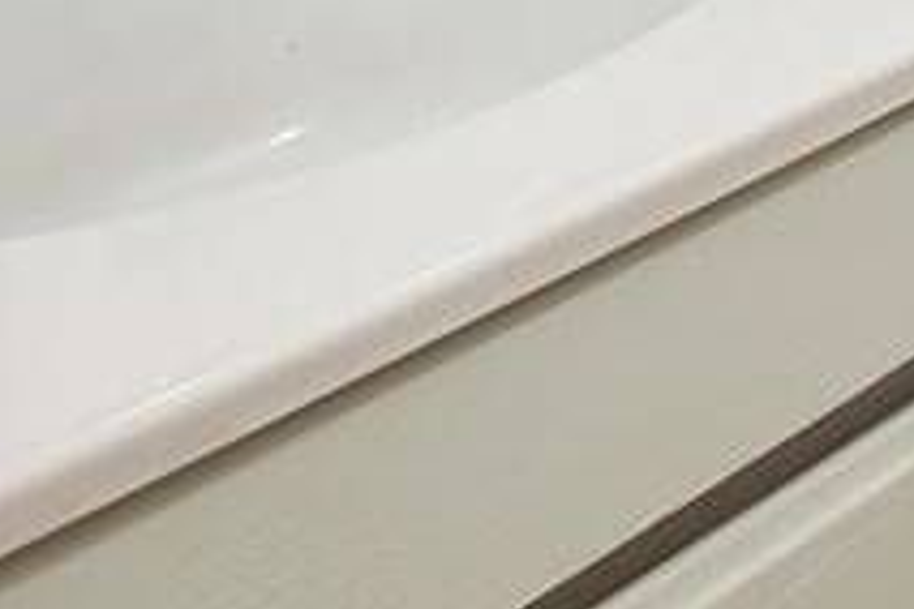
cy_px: -838
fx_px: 1828
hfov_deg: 23.5
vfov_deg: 13.7
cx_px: 1300
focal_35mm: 72
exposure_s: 1/30
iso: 110
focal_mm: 10
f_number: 8
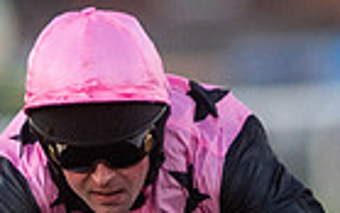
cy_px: 440
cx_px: 130
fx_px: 16853
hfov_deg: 1.2
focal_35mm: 1818
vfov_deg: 0.7
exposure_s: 1/1600
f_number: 4
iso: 2000
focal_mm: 300
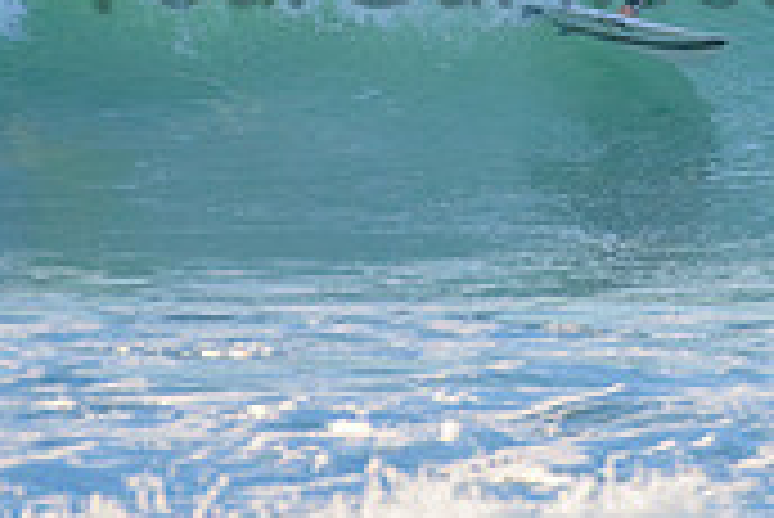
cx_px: 540
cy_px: -97
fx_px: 36322
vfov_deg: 0.8
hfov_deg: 1.2
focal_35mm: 1688
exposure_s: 1/1250
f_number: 5.6
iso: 360
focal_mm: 500
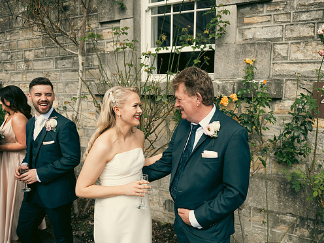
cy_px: 125
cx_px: 176
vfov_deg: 51.3
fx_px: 253
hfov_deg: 65.2
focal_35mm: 27
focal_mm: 24
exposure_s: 1/1250
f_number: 3.5
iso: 125
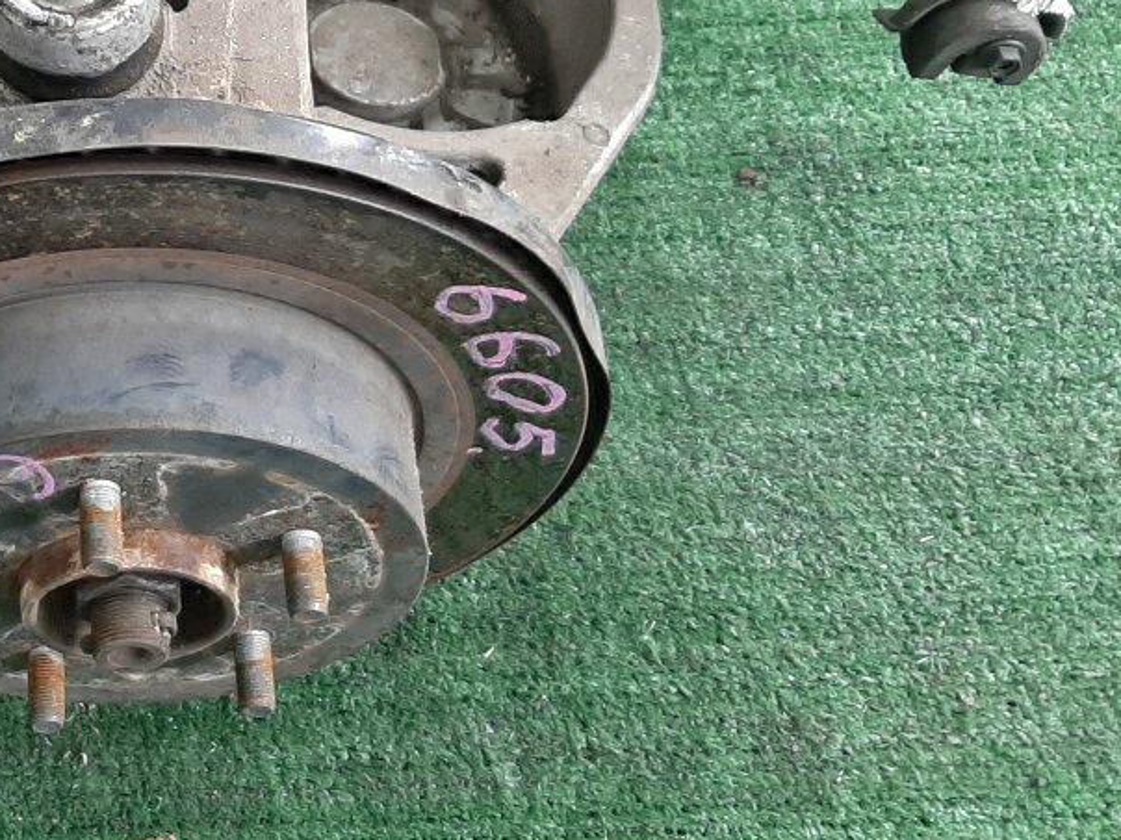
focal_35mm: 62
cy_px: 197
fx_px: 2008
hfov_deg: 29.3
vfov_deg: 23.4
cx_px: 22
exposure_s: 1/50
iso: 176
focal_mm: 3.93
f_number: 1.7
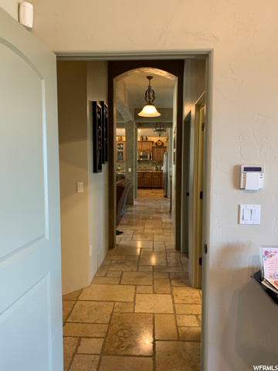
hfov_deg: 53.1
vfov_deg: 67.3
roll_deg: -0.4
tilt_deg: -5.1
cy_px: 186
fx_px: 278
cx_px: 139
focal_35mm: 26
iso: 125
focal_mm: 4.25
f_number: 1.8
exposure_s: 1/60
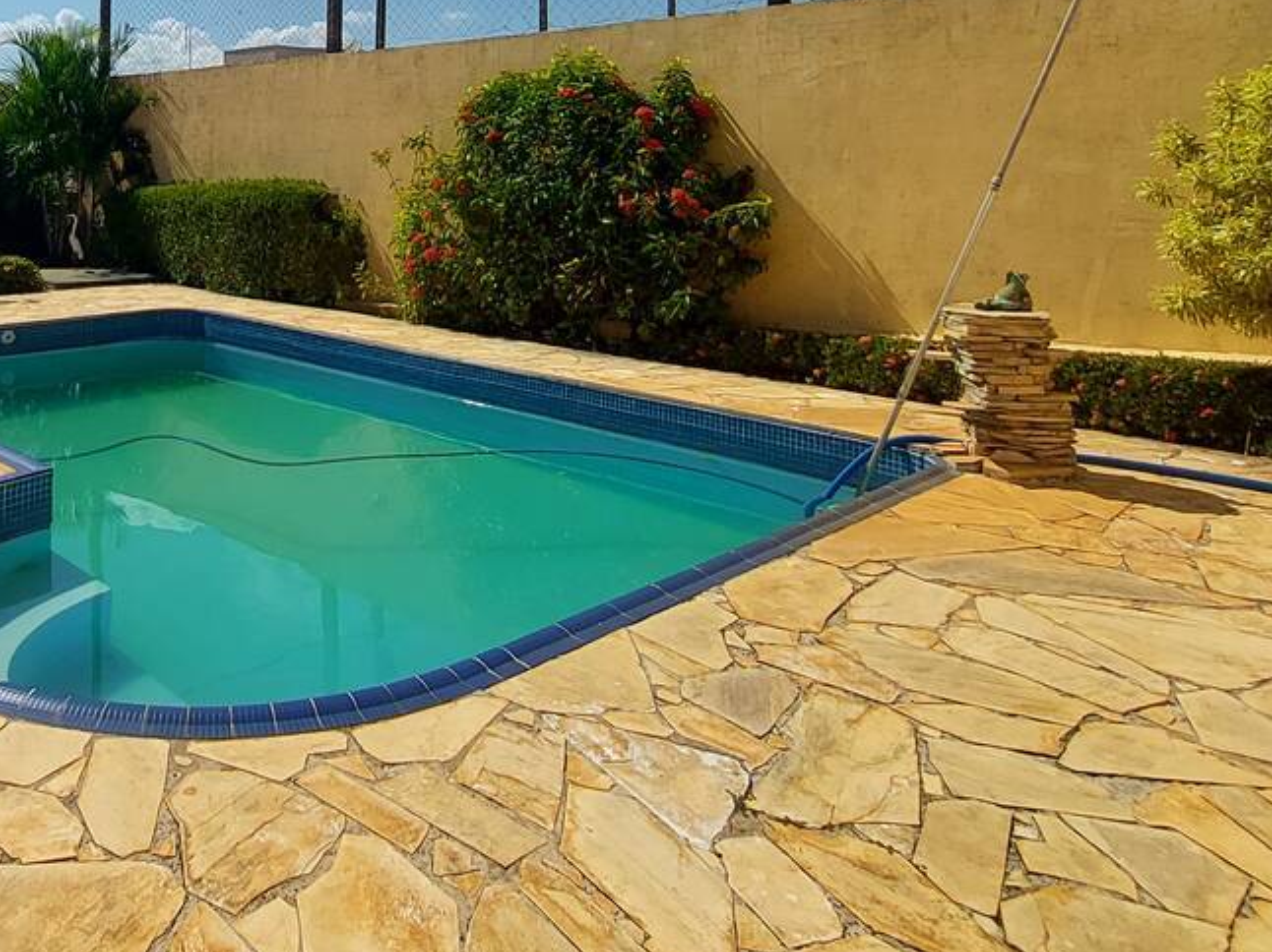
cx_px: 299
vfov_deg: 44.8
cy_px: 140
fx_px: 1065
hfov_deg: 58.1
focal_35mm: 29
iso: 40
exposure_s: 1/2637
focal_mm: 1.74
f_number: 2.2
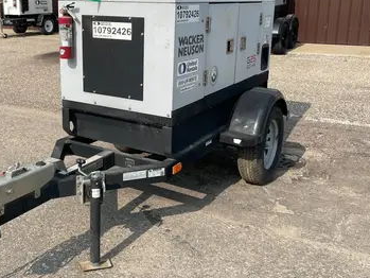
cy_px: 107
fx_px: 438
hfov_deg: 45.3
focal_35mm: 41
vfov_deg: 35.0
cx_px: 135
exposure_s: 1/4132
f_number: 1.6
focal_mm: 4.2
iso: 50
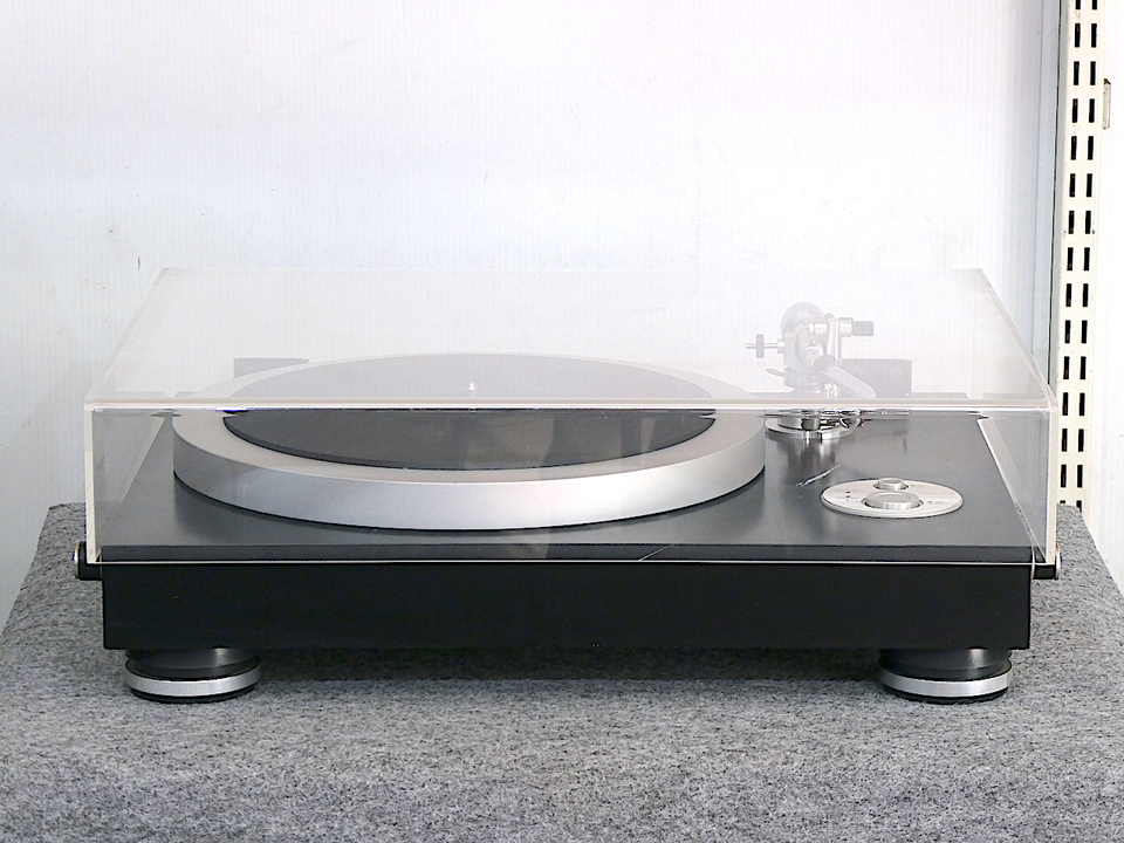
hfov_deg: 17.1
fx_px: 3734
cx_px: 562
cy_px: 422
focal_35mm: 115
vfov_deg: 12.9
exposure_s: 1/30
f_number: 5.1
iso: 200
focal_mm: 20.6
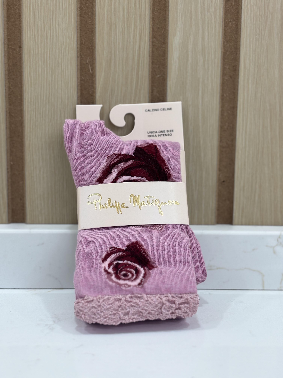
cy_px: 189
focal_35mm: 52
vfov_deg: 36.8
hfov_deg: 28.0
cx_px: 142
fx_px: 567
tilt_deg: -9.1
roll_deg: -0.8
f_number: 1.6
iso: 32
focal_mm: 5.96
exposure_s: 1/60
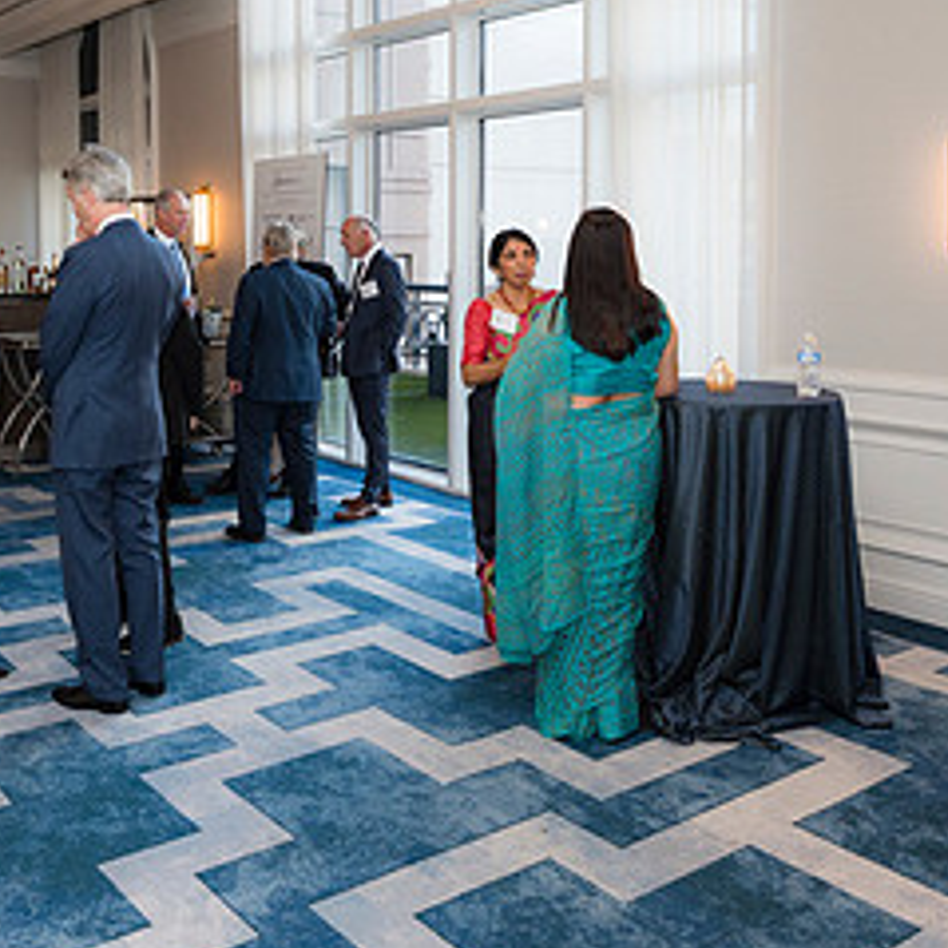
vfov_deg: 49.7
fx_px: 1022
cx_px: 452
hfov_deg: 49.7
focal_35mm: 33
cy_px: 468
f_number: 4.5
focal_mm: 16
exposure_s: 1/125
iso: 800
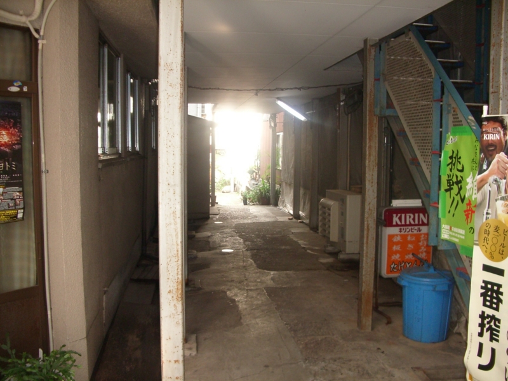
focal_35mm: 35
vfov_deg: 40.7
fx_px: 514
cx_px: 254
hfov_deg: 52.6
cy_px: 190
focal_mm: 5.8
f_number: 2.6
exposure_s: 1/60
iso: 200
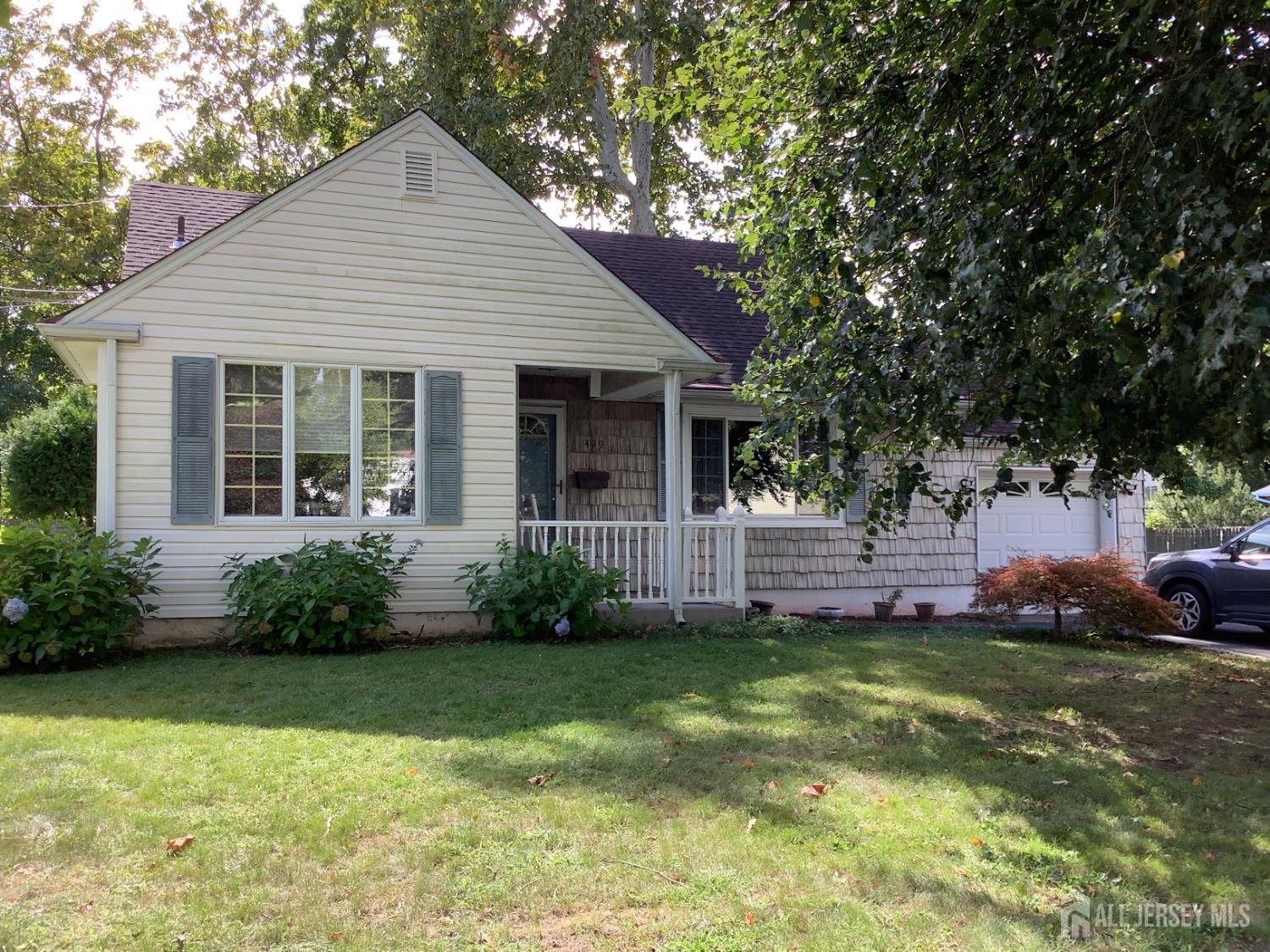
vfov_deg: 45.4
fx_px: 1137
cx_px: 635
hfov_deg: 58.4
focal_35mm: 31
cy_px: 476
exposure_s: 1/177
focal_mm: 3.3
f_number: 2.4
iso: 25
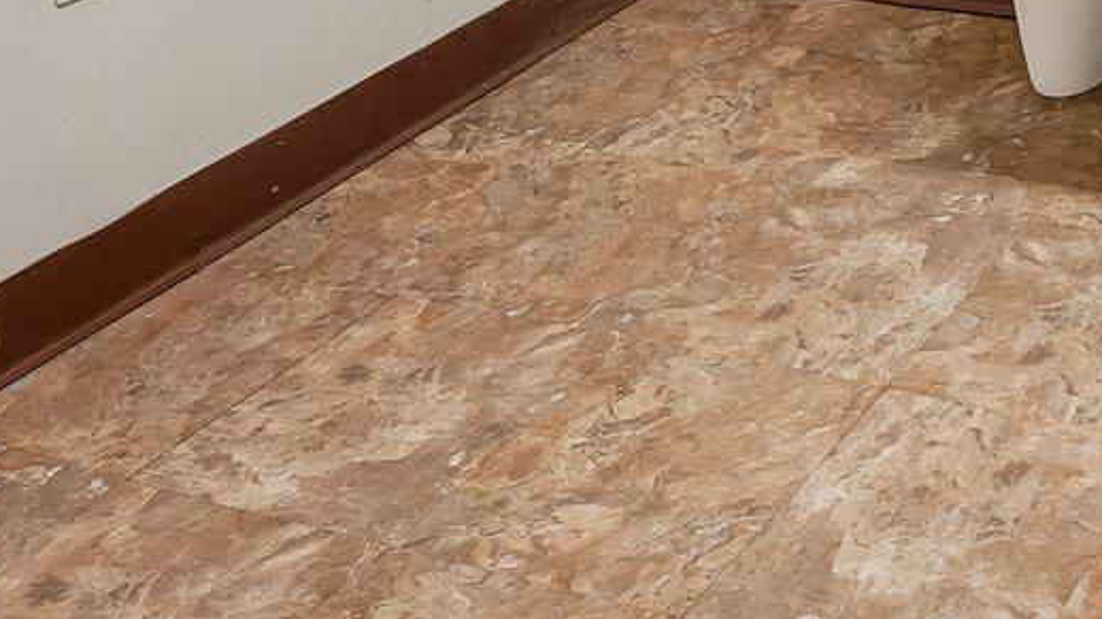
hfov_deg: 28.7
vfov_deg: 15.1
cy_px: -750
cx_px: 1470
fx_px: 1694
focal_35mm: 58
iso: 500
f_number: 8
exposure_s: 1/25
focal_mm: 14
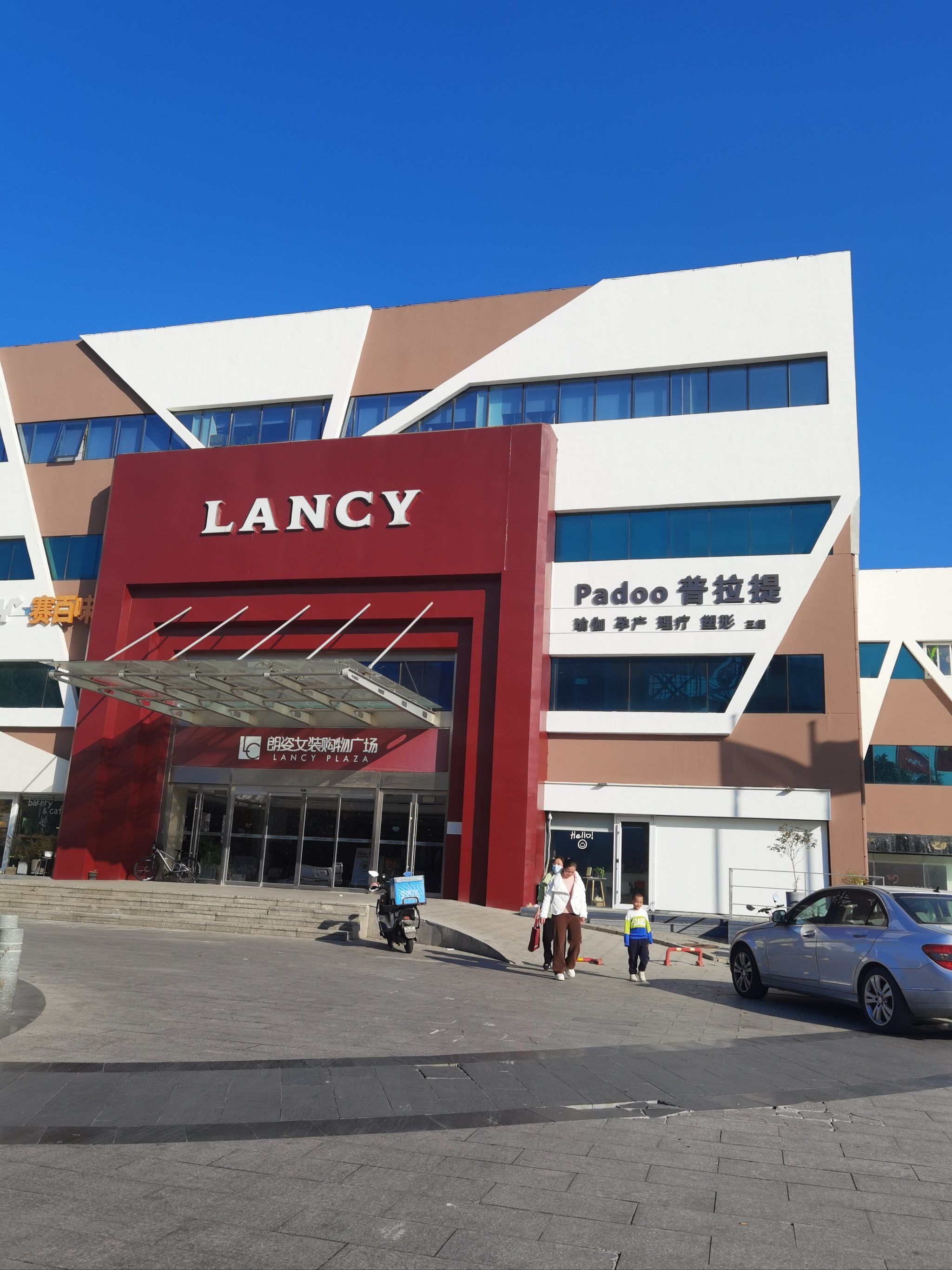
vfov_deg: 65.3
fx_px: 990
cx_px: 476
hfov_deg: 51.4
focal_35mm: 27
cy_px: 635
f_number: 1.9
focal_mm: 6.71
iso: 50
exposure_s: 1/10000
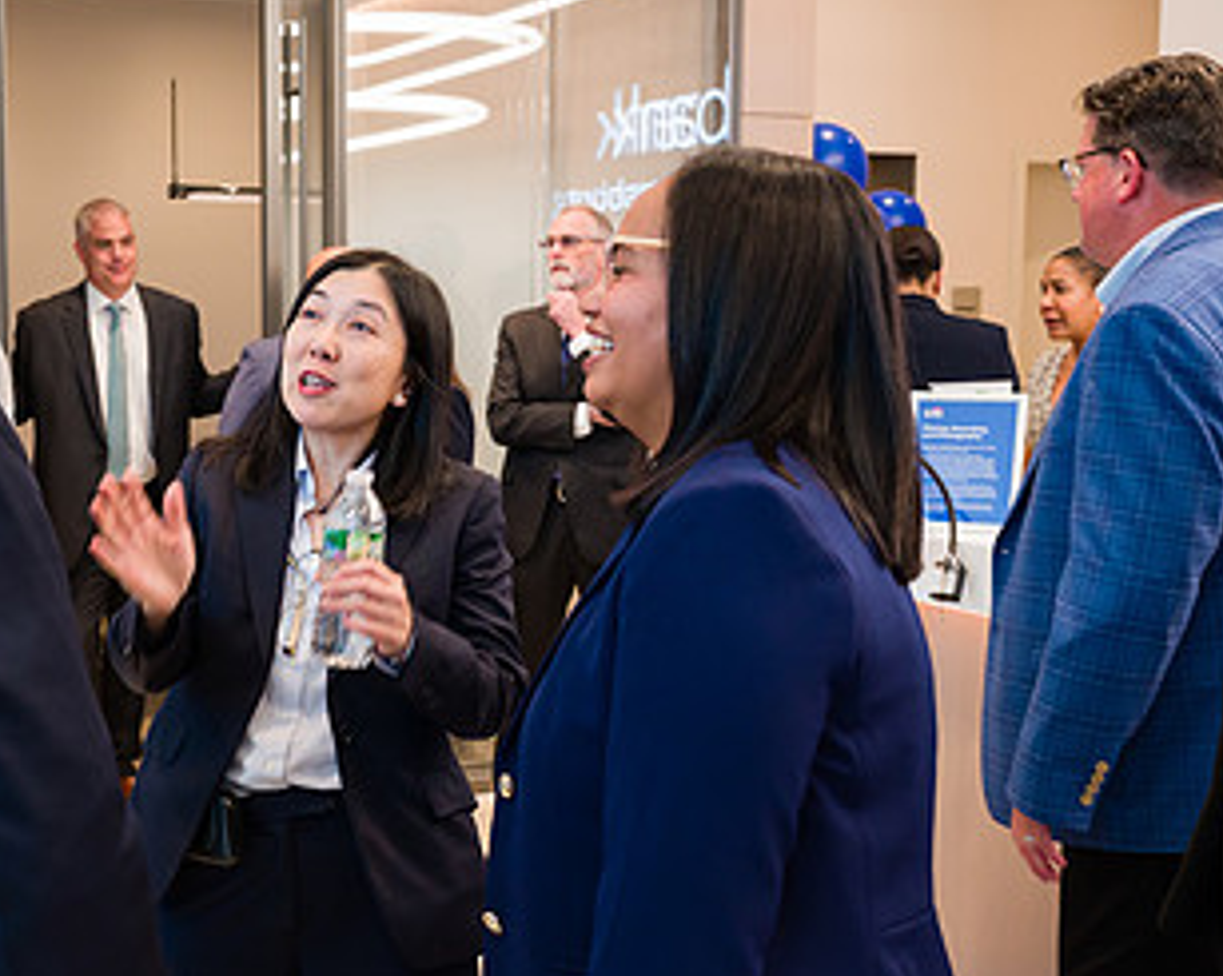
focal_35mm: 48
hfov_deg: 37.5
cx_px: 251
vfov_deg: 31.4
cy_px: 462
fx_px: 1736
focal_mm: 27
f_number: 4
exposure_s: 1/200
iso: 1000
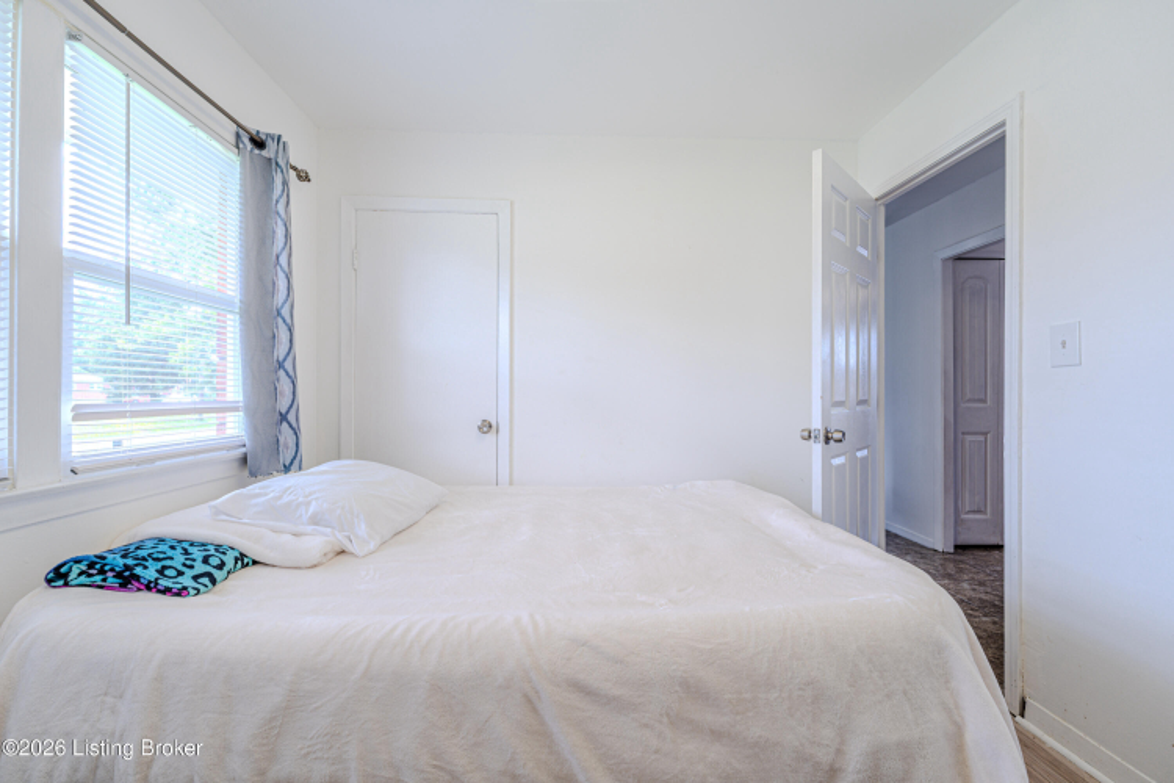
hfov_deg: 104.3
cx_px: 587
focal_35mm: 14
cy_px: 392
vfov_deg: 81.2
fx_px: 457
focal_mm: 14
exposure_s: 1/100
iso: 100
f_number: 7.1
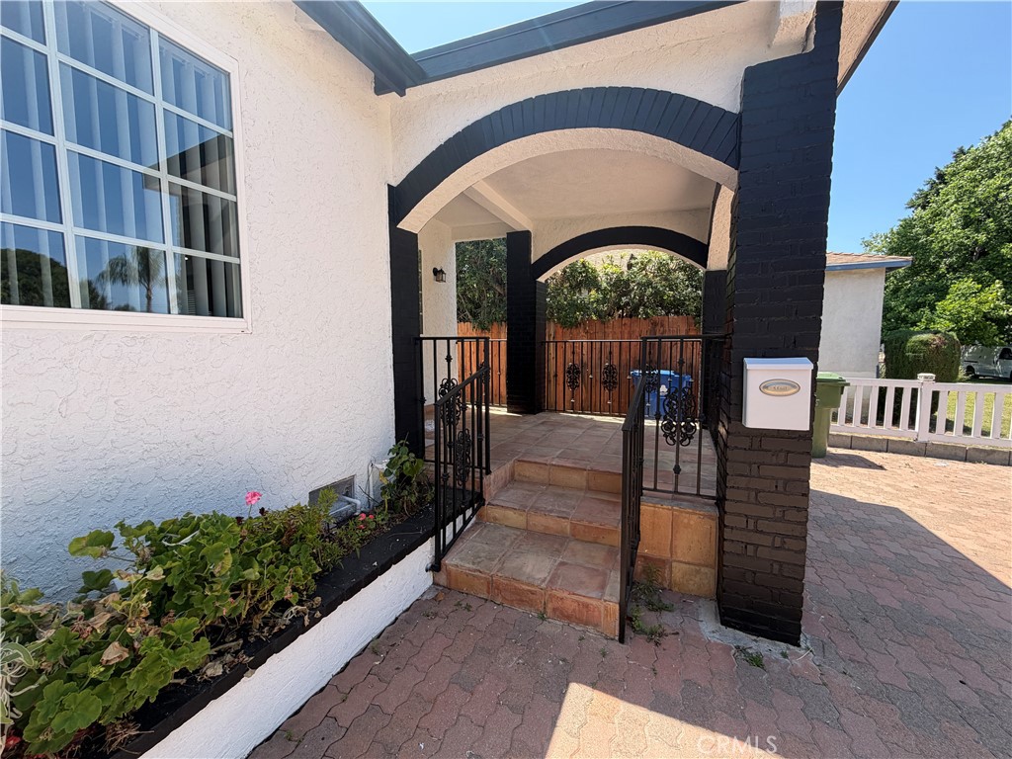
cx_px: 506
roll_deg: +2.3
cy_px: 380
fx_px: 409
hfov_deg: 102.1
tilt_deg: -3.4
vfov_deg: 85.7
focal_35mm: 14
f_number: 2.2
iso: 50
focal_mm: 2.22
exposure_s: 1/502
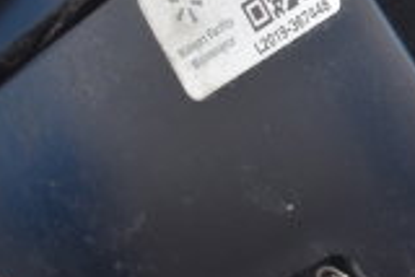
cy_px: -157
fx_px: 1719
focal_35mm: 149
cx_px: 783
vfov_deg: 9.0
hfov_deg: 12.4
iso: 200
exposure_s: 1/50
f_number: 4
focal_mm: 26
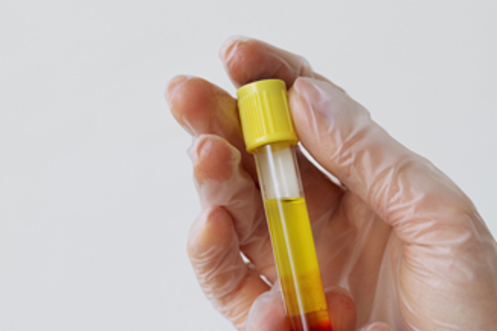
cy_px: 281
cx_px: 276
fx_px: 1269
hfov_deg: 22.1
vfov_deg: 14.7
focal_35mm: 92
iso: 640
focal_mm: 50
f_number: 5
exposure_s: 1/250
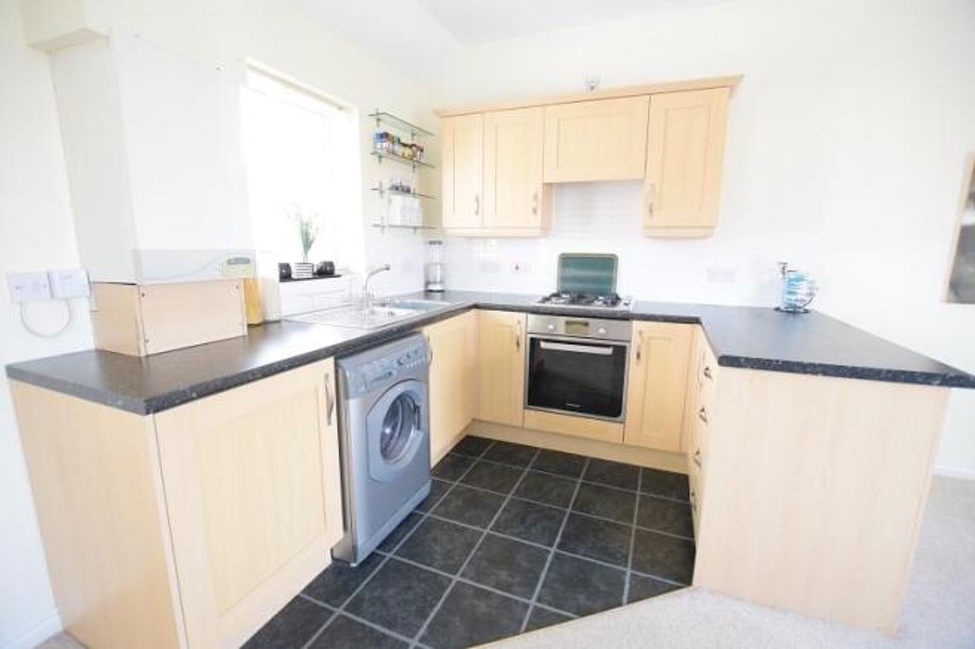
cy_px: 324
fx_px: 406
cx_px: 488
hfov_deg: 100.4
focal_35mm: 15
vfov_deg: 77.3
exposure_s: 1/60
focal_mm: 10
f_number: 3.5
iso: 1100
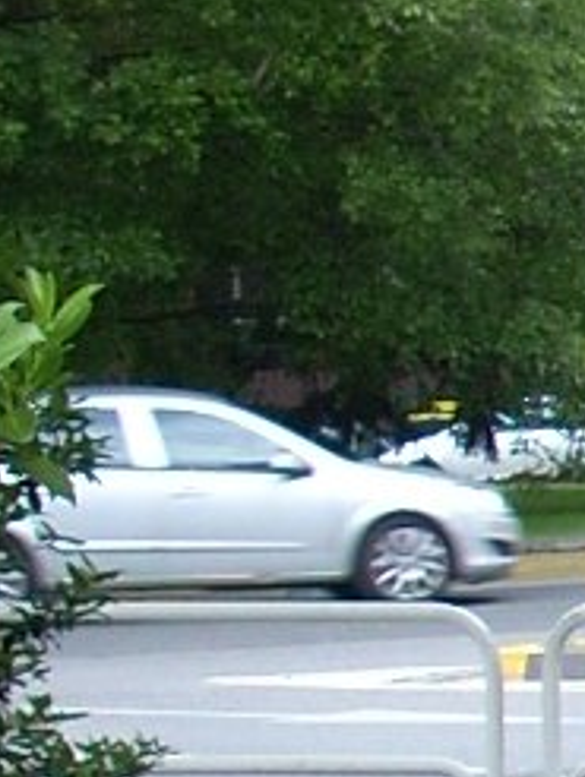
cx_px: 1885
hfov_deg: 5.5
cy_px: 843
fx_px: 5623
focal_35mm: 250
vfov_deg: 7.9
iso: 64
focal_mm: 6.2
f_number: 2.8
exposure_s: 1/71.3
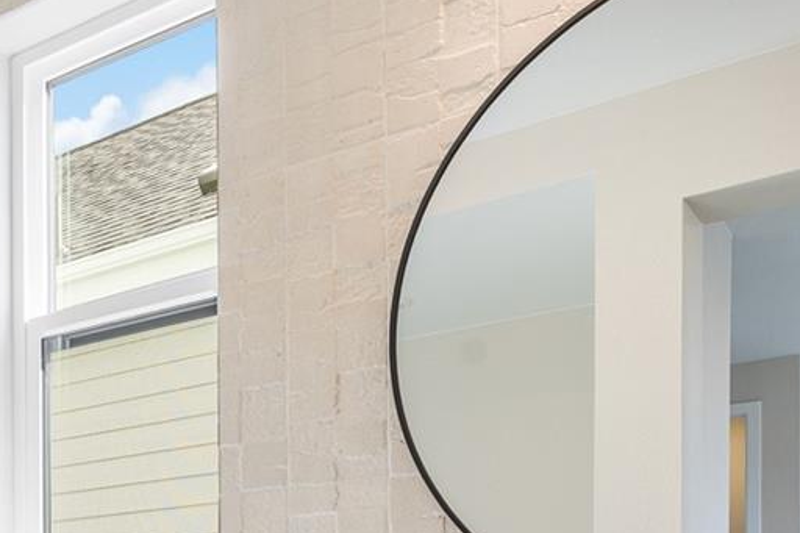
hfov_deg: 36.4
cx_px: 38
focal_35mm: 50
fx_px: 1111
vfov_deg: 24.0
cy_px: 675
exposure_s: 1/5
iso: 100
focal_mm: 16
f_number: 8
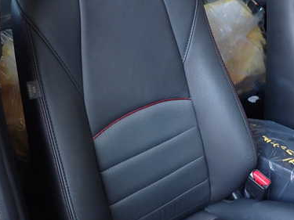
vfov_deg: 35.9
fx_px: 340
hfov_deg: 46.8
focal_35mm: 40
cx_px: 143
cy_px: 94
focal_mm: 4.5
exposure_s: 1/60
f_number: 2
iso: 200
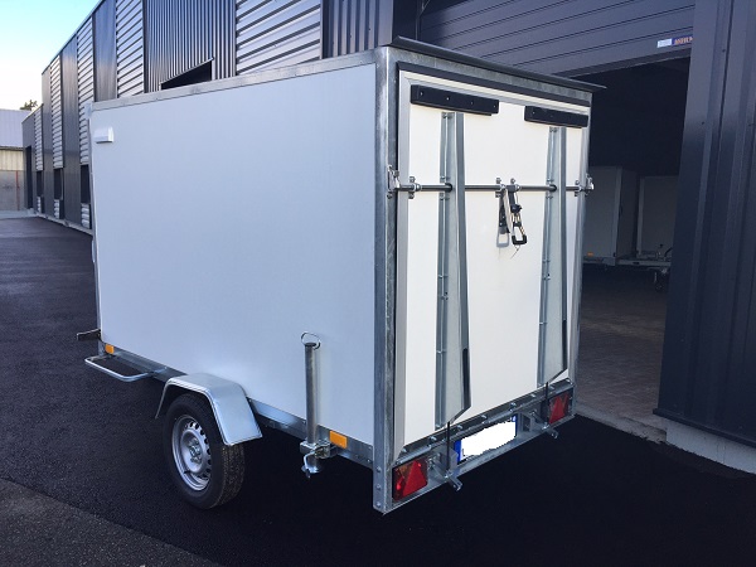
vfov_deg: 48.2
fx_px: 633
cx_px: 378
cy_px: 284
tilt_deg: -8.8
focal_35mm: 29
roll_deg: -0.7
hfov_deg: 61.7
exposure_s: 1/434
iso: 32
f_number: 2.2
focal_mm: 4.15
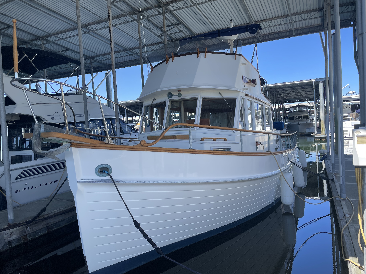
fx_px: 275
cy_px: 137
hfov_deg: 67.3
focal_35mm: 26
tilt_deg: -1.7
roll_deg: +3.7
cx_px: 183
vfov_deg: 53.1
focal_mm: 4.2
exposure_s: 1/824
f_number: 1.6
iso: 32
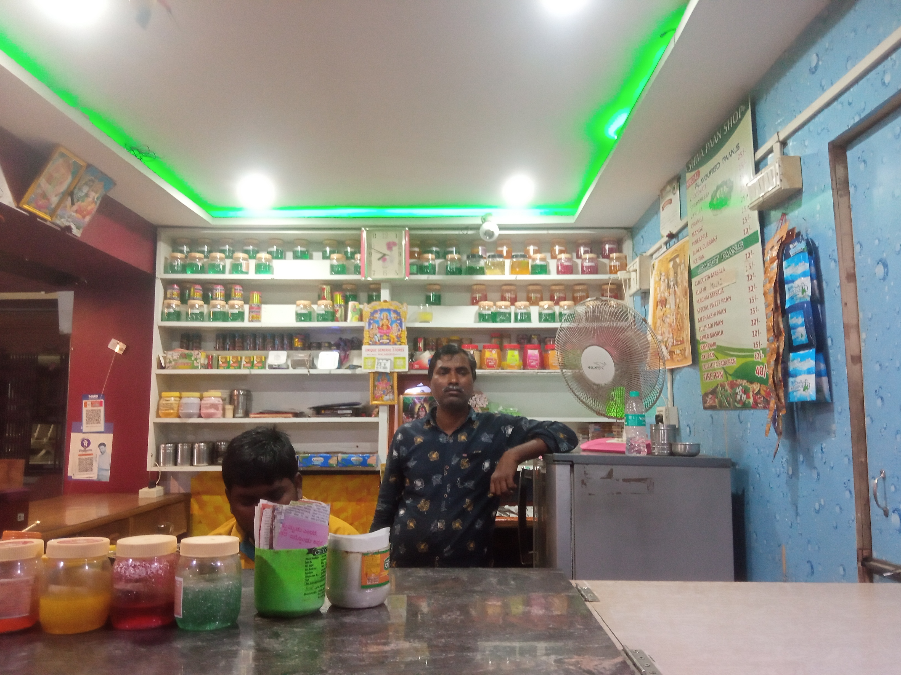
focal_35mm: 27
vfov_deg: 51.4
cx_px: 450
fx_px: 703
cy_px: 338
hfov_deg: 65.3
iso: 805
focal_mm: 3.79
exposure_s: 1/20
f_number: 2.2
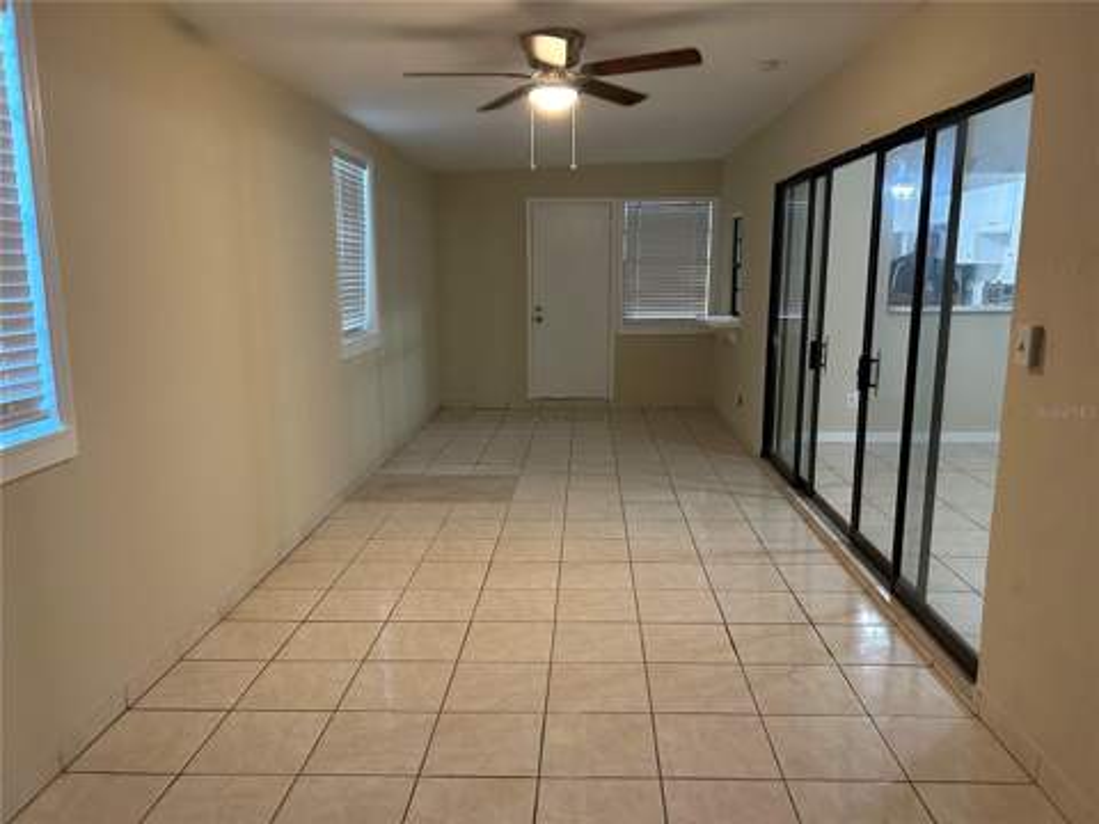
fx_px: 825
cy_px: 412
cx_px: 550
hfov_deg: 67.3
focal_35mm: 26
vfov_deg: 53.1
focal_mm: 5.7
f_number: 1.5
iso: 500
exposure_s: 1/60
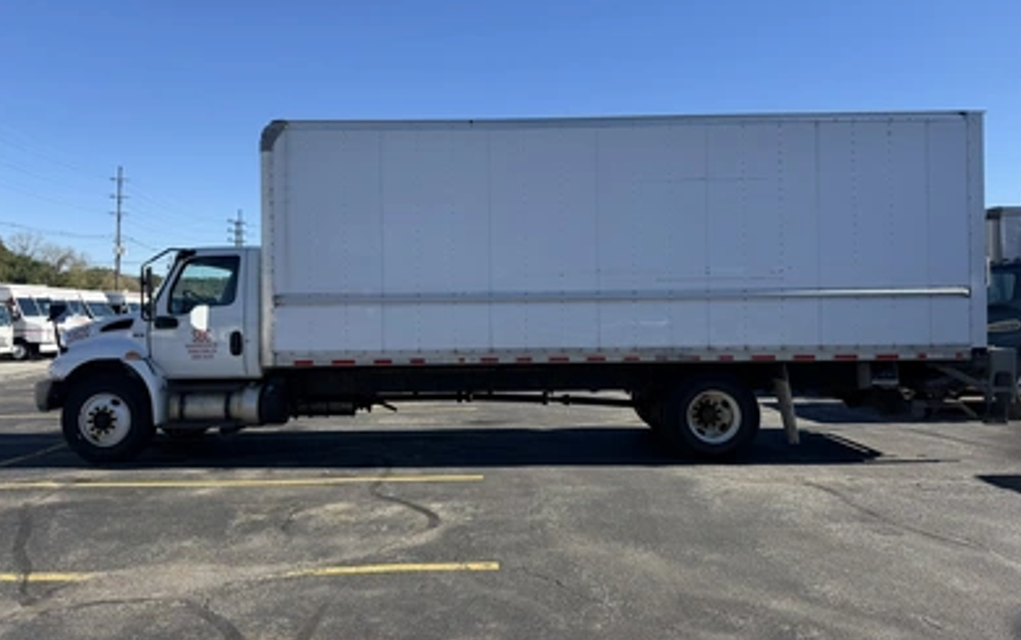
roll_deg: -0.6
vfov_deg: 47.7
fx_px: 724
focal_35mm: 26
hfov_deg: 70.4
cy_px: 313
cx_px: 507
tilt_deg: +0.8
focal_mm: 6.76
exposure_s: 1/3021
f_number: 1.78
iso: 80
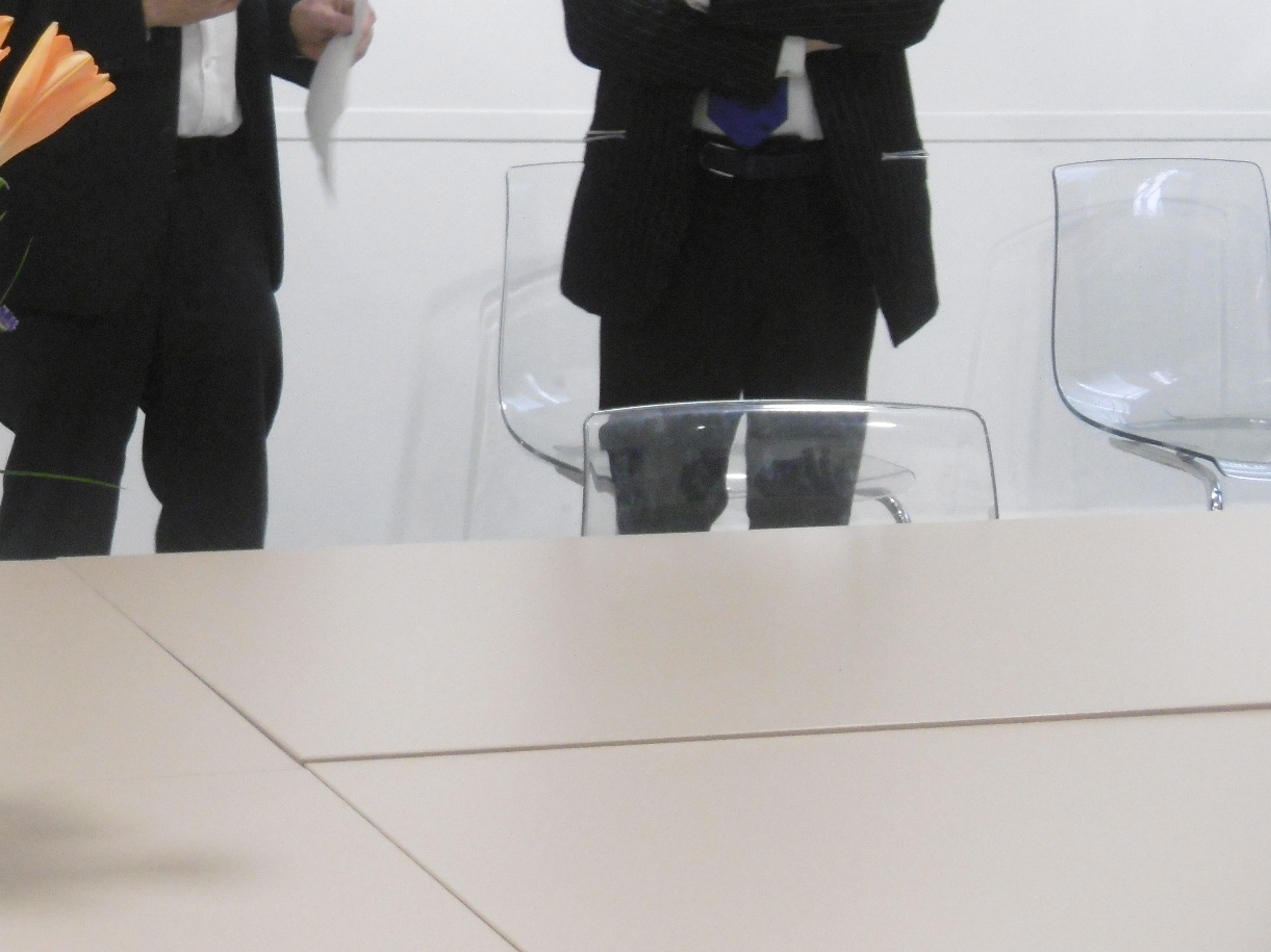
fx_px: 3634
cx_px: 273
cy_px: 201
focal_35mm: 99
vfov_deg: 14.8
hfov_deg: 19.7
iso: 400
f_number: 4.2
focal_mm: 10.5
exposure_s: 1/40
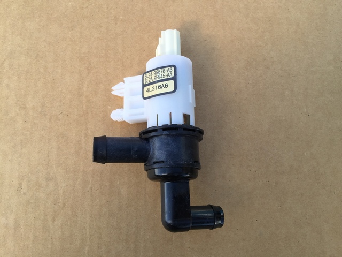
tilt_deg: -85.9
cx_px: 171
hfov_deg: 61.7
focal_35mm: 29
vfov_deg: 48.2
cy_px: 128
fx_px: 287
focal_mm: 4.15
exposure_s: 1/291
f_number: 2.2
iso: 32
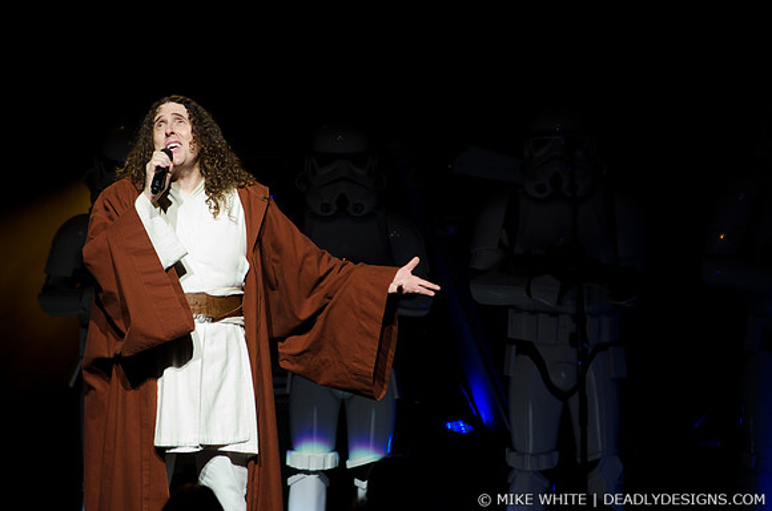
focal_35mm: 300
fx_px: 6419
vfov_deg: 4.6
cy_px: 256
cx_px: 386
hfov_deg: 6.9
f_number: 4.5
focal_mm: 200
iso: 1000
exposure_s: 1/640
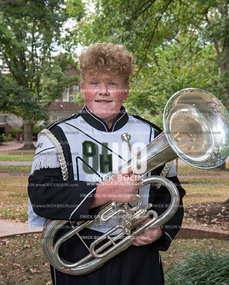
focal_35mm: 59
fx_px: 499
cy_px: 164
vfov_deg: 31.9
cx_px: 114
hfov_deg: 25.8
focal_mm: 52
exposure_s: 1/100
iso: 500
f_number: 8
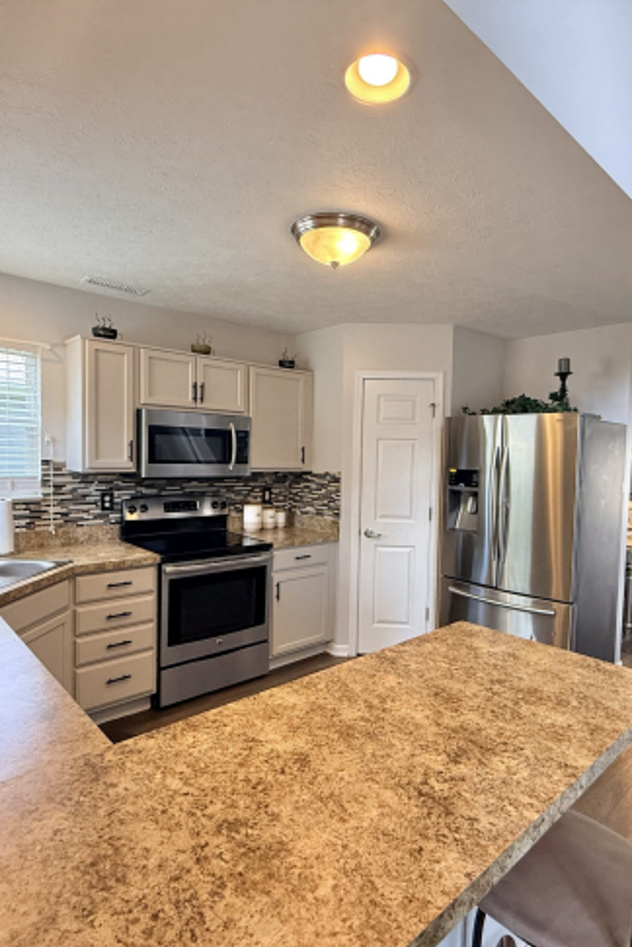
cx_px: 350
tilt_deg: -1.4
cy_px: 483
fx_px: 527
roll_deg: -0.9
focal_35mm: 20
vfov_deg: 84.0
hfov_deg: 61.8
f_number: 2.2
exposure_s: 1/120
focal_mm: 2.22
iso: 320
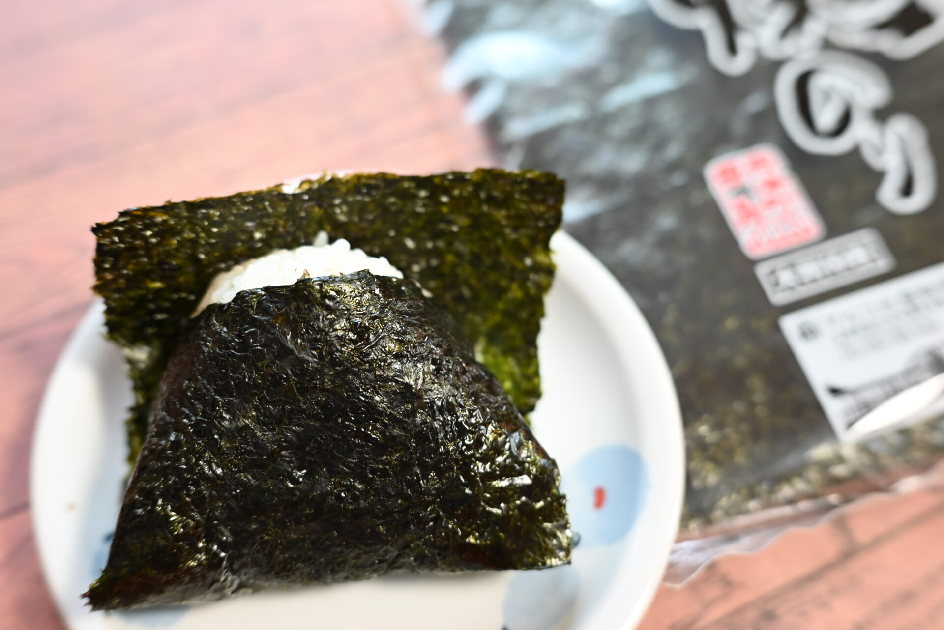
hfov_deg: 48.4
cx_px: 472
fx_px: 1049
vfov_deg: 33.4
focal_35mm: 40
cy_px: 315
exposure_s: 1/25
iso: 640
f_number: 3.5
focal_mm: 40
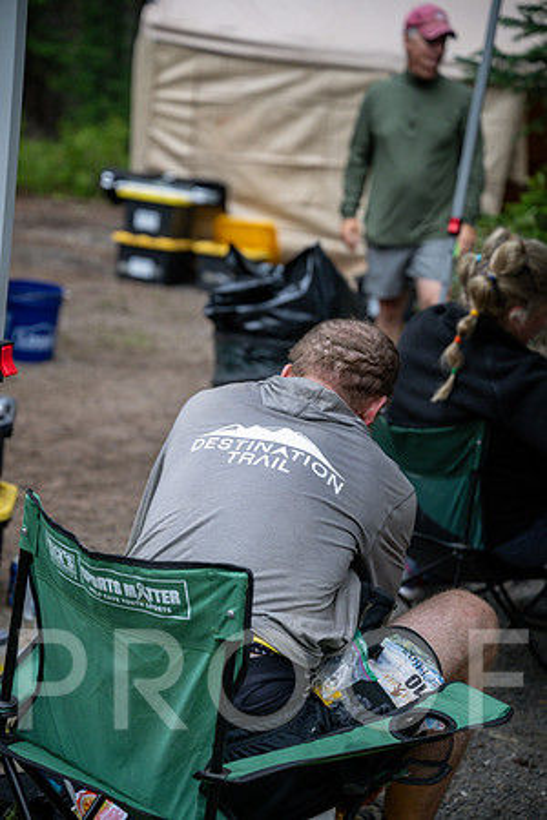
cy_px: 410
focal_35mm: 70
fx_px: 1595
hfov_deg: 19.5
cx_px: 274
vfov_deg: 28.8
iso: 1250
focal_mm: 70
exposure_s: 1/800
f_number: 3.5
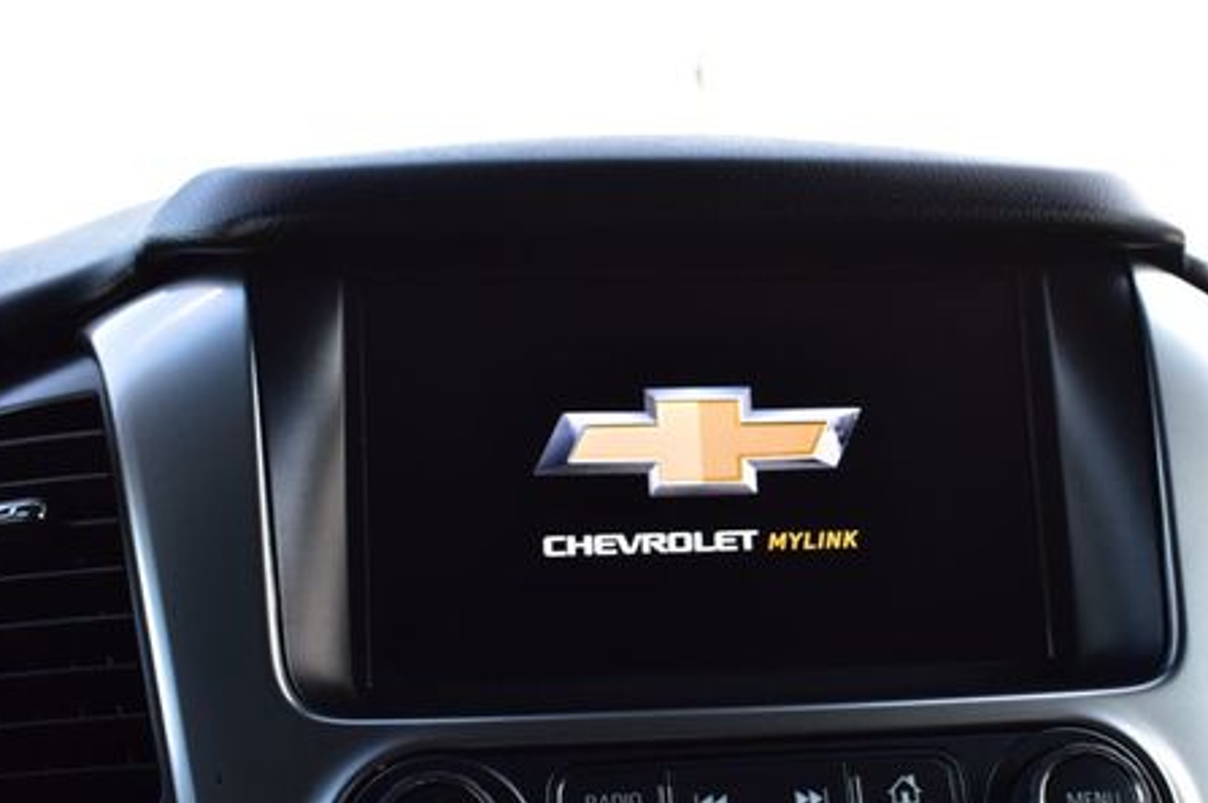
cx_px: 740
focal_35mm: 54
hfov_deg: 36.9
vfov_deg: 25.0
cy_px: 560
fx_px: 1800
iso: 400
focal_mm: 25
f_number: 8
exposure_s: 1/50
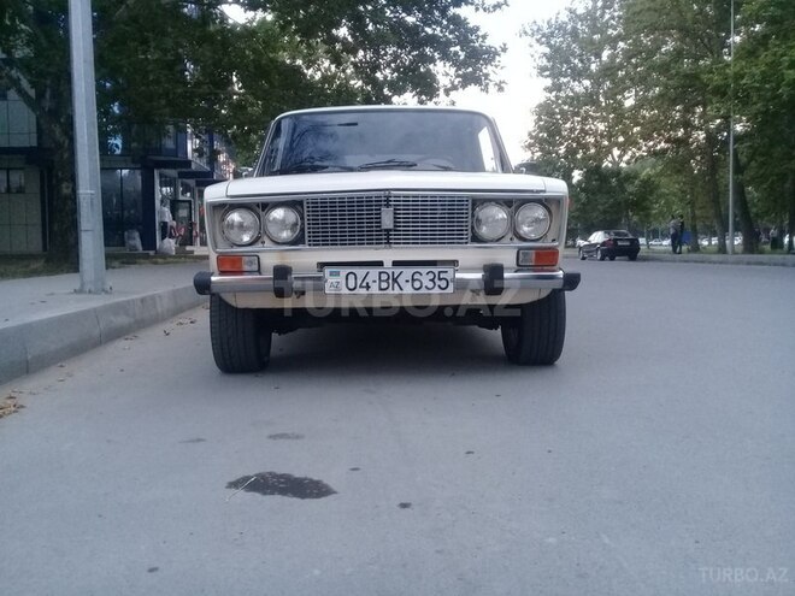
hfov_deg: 58.4
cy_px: 298
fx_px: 712
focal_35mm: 31
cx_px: 398
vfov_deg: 45.4
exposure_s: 1/33
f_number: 2.2
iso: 160
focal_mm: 3.3
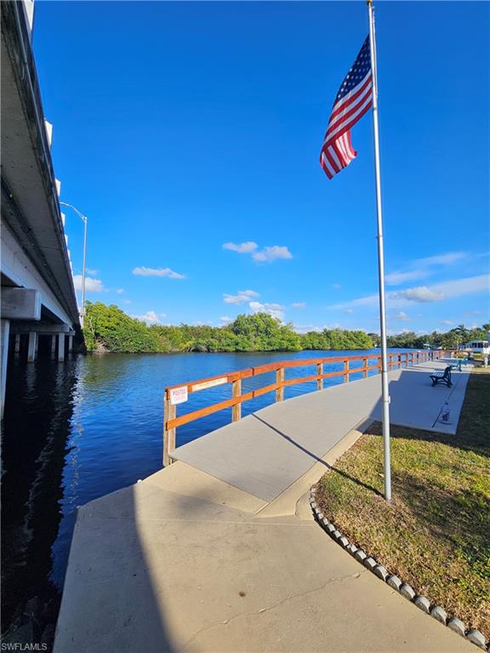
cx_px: 245
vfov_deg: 106.2
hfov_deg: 89.9
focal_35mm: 13
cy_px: 326
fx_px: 245
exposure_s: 1/3333
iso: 50
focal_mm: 2.2
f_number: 2.2
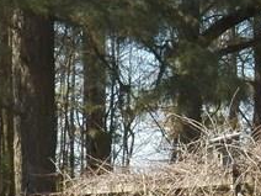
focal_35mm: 242
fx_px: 1825
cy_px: 272
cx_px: 297
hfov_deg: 8.1
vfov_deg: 6.1
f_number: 4
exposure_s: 1/500
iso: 125
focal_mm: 8.9
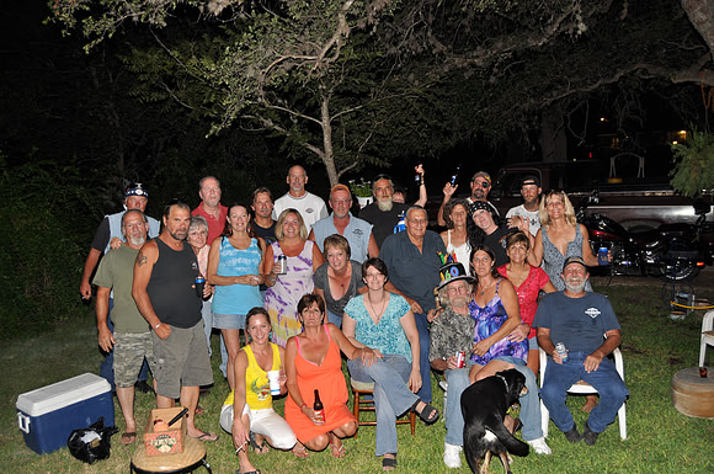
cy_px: 237
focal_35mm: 34
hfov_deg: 55.2
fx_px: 683
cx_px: 357
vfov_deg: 38.3
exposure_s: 1/60
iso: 200
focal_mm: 23
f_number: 4
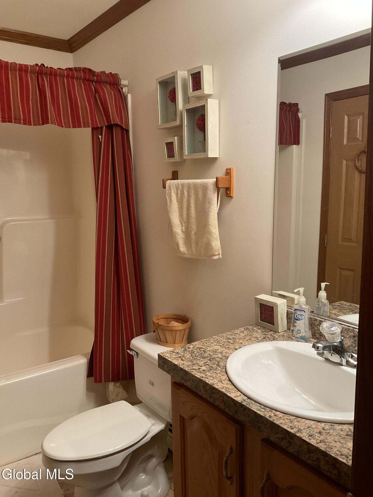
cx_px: 186
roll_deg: +0.2
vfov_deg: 61.7
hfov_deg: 48.2
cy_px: 248
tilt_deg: -9.4
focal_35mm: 29
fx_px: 417
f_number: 1.8
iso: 100
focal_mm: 3
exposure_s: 1/60
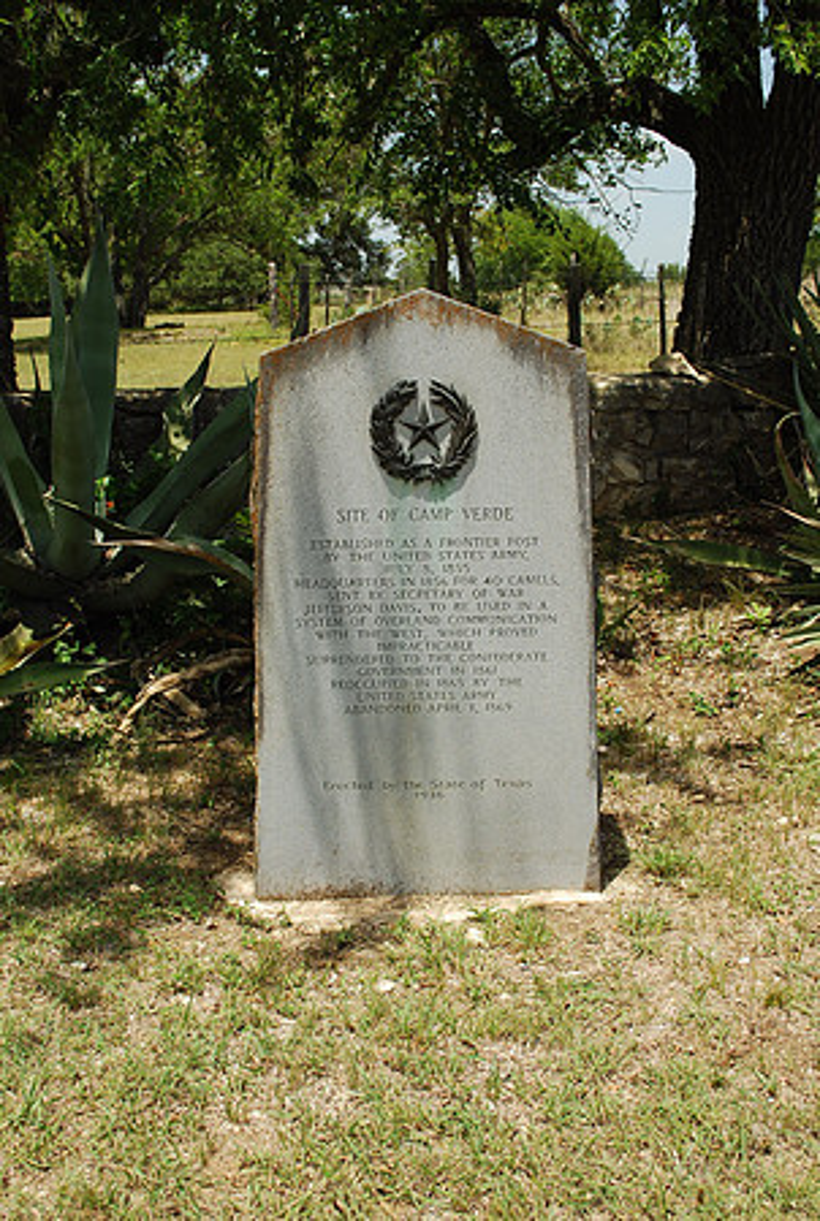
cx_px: 410
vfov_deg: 49.5
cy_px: 610
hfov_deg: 34.4
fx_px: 1326
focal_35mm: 39
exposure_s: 1/250
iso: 100
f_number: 7.1
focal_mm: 26
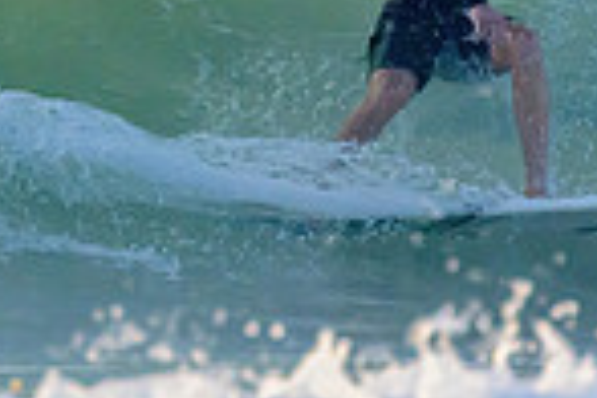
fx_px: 52383
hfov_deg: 0.7
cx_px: 435
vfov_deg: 0.4
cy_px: -205
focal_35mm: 3159
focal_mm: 800
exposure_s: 1/1600
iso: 2800
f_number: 11
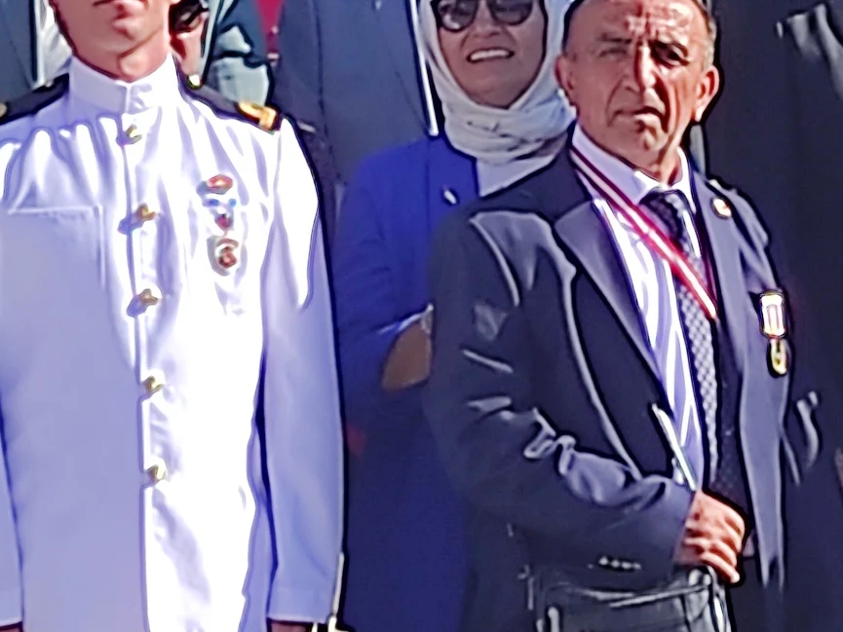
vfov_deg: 10.9
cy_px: -112
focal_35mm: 134
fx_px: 3264
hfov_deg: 14.7
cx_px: 468
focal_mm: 5.43
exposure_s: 1/1863
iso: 100
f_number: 1.89
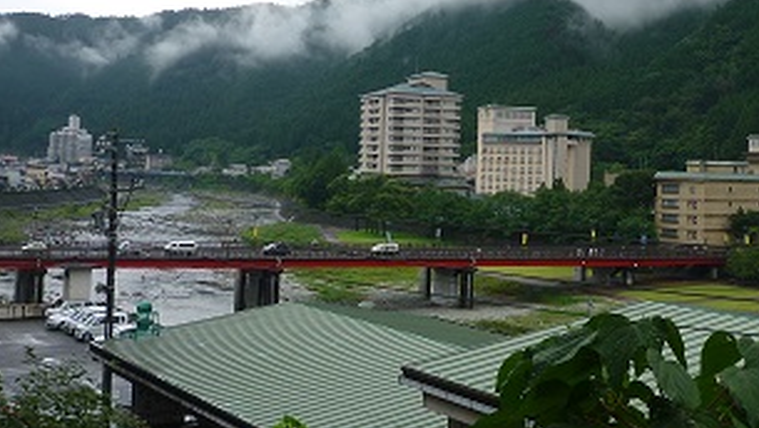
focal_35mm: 53
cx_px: 428
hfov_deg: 39.1
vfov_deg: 22.5
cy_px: 107
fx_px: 1067
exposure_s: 1/500
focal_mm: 5.2
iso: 80
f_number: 3.3
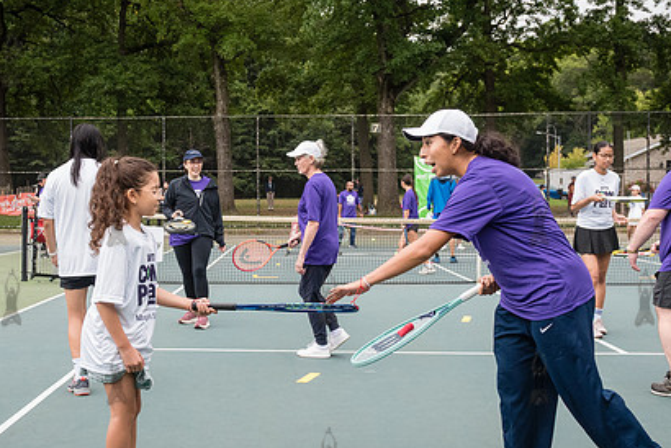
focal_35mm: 54
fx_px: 1007
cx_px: 225
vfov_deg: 25.1
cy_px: 256
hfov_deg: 36.5
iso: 1600
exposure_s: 1/2000
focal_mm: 28
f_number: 5
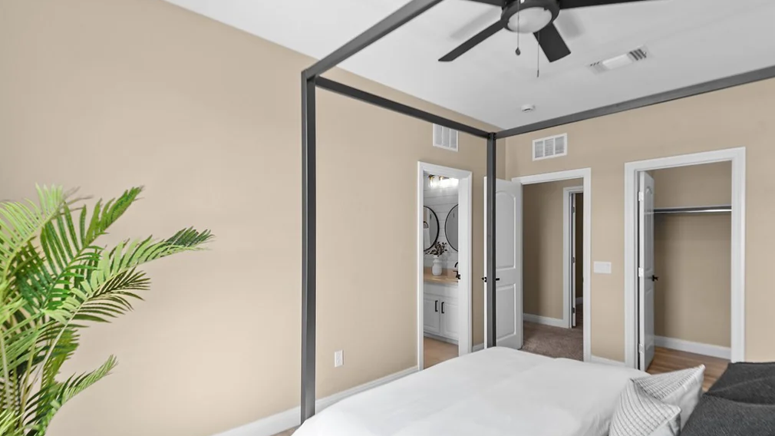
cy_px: 209
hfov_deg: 95.9
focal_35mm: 17
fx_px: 349
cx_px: 387
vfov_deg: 63.9
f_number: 8
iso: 100
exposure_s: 1/6
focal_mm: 16
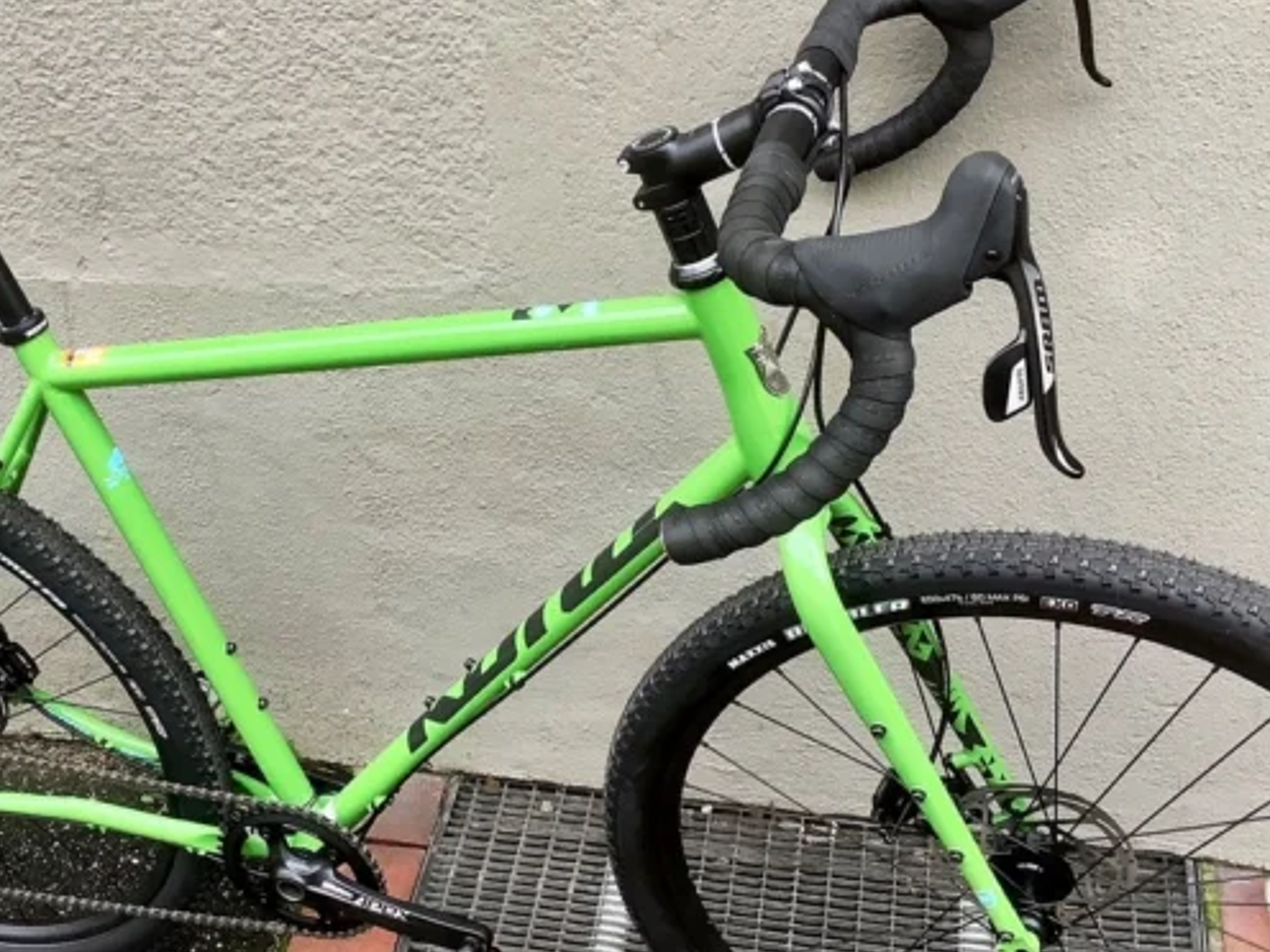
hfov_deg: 41.8
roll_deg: +7.4
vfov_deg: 32.2
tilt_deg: -39.5
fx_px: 1651
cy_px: 461
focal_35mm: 45
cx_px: 492
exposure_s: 1/120
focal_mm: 3.3
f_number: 2.4
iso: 80
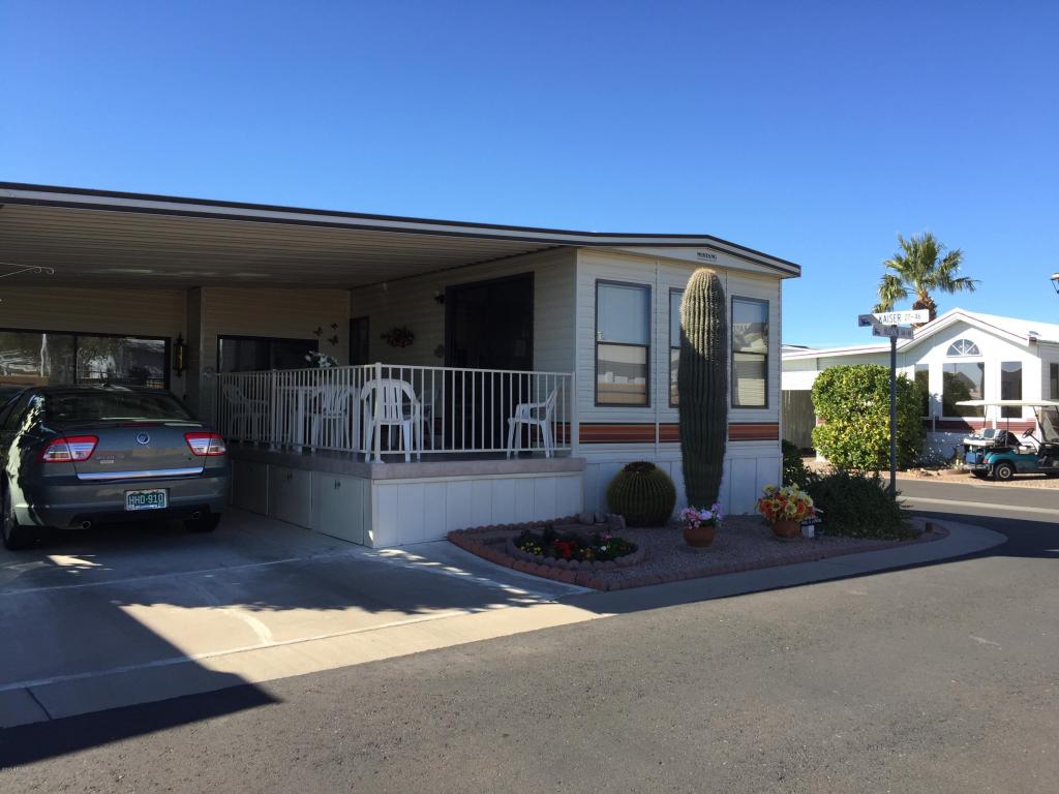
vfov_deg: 48.2
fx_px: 887
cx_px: 530
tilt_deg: +1.2
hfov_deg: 61.7
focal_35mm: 29
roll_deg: -1.0
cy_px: 397
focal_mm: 4.15
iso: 32
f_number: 2.2
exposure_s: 1/920
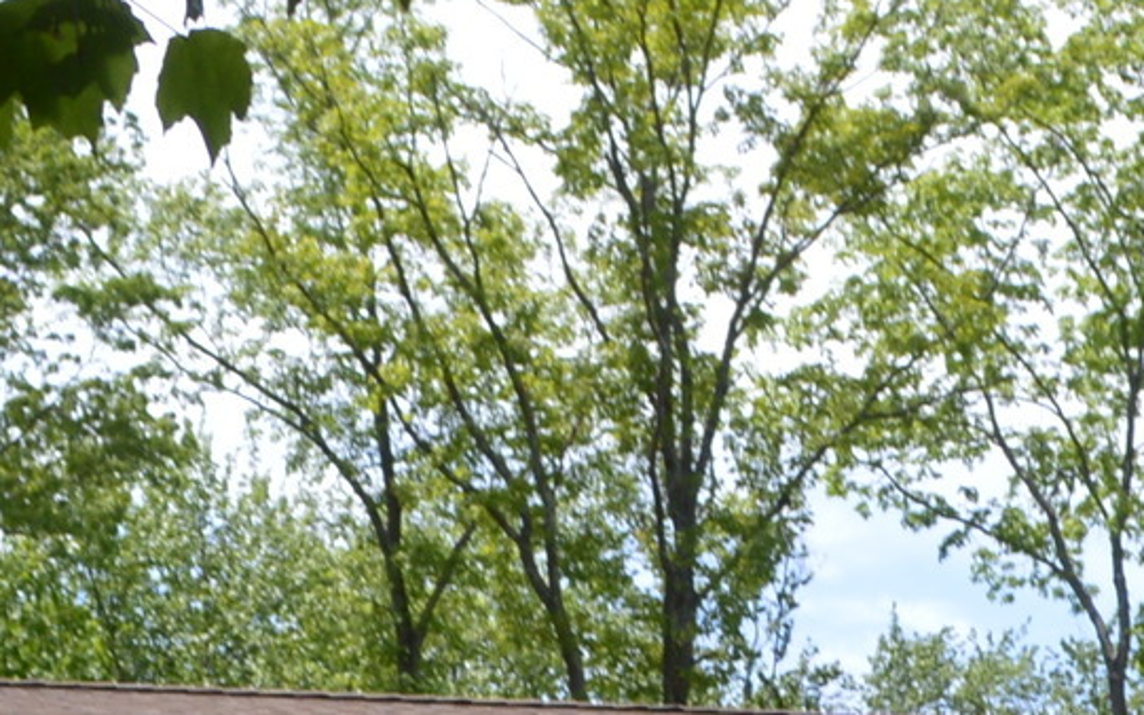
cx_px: 914
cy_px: 1448
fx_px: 4863
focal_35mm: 156
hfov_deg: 13.4
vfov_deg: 8.0
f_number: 6.3
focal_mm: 18
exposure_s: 1/160
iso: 100
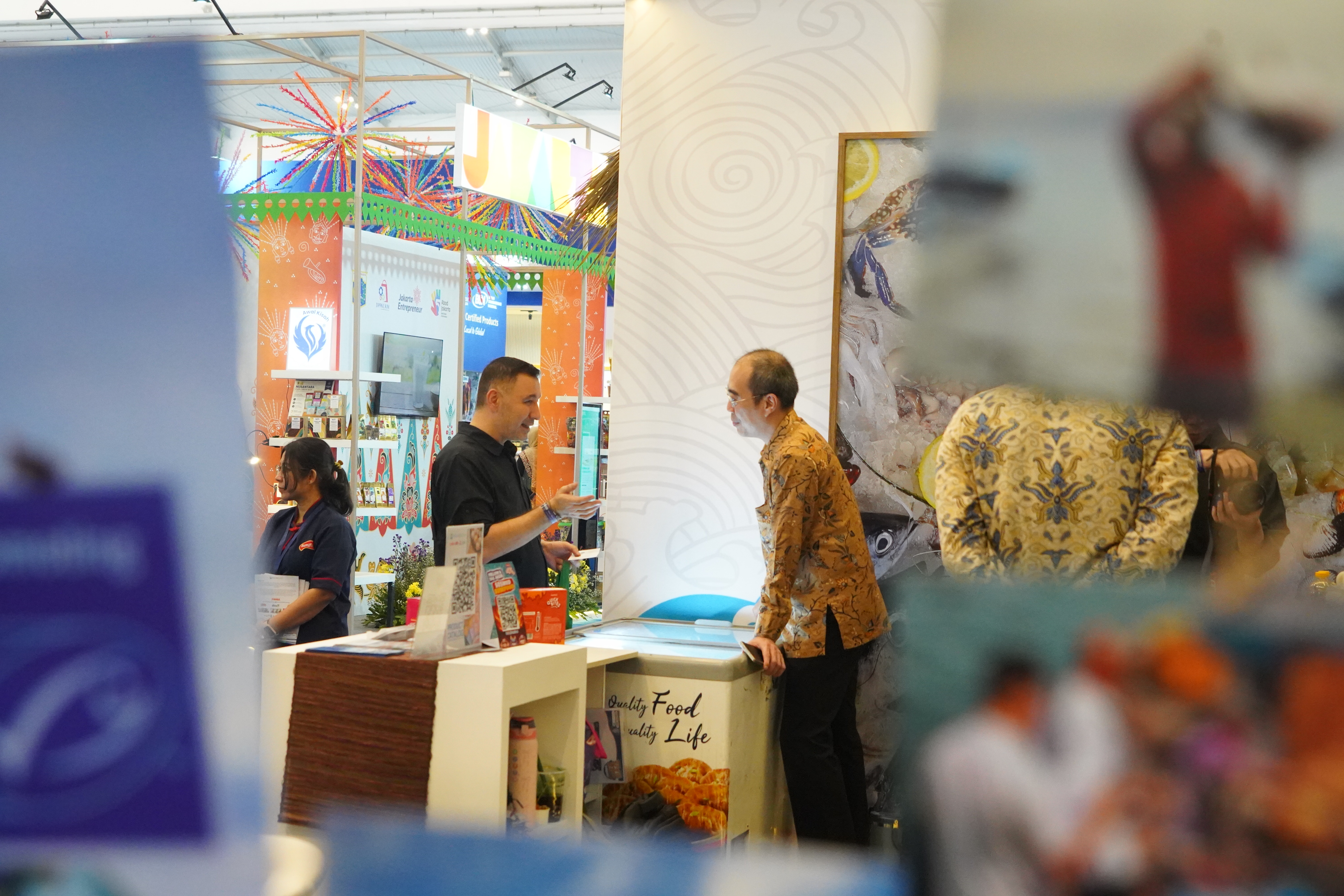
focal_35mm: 55
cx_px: 672
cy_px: 448
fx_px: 2053
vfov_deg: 24.6
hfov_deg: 36.2
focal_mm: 55
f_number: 5.6
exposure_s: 1/125
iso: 10000
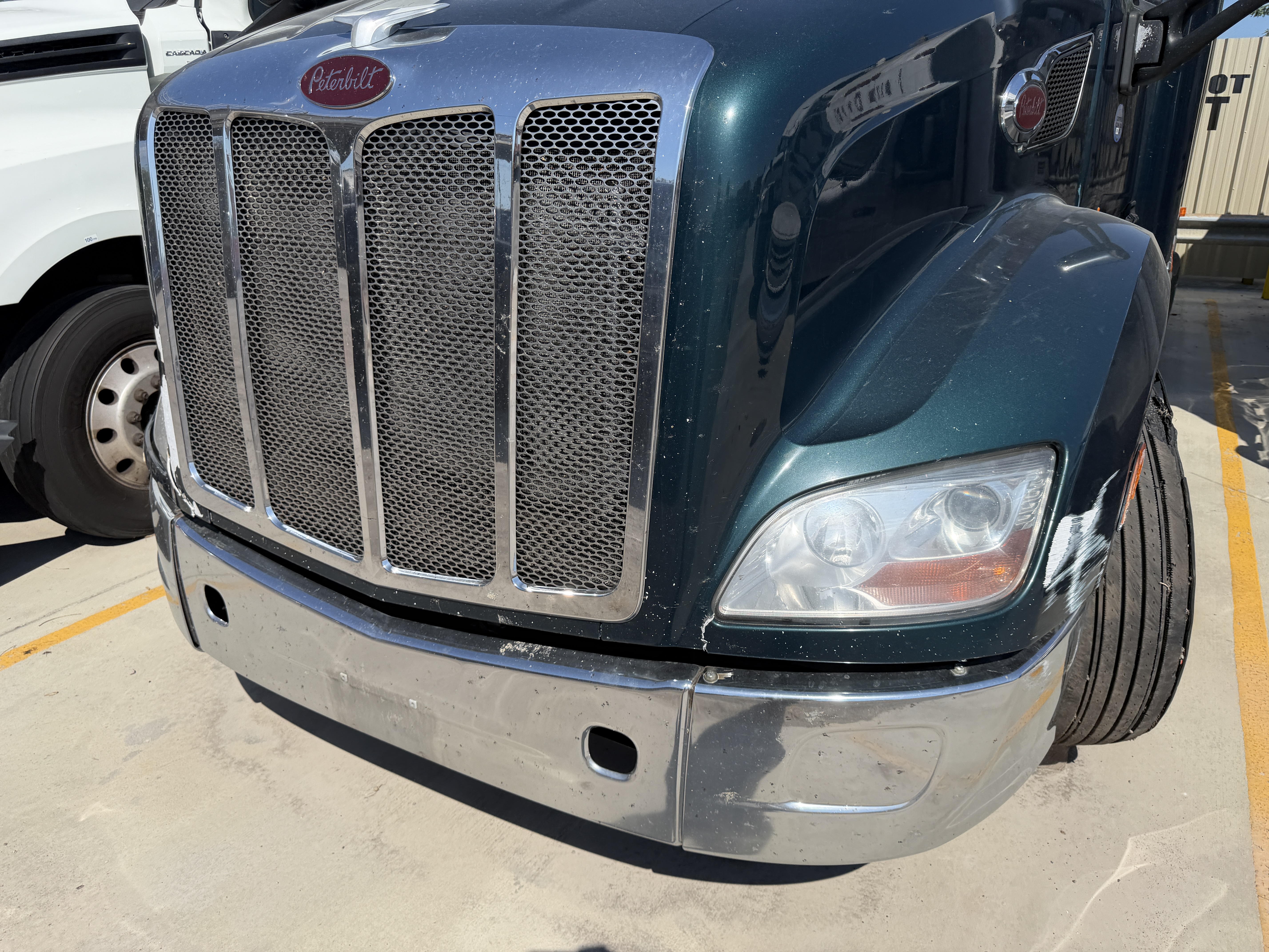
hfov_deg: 71.6
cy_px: 476
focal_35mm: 24
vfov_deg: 56.8
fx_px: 880
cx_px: 634
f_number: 1.78
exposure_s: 1/6711
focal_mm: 6.76
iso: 80
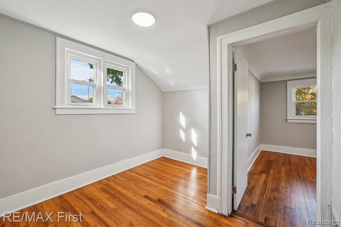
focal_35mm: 15
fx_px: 142
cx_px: 170
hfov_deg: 100.4
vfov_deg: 77.3
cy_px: 114
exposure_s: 1/30
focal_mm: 10
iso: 320
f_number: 8
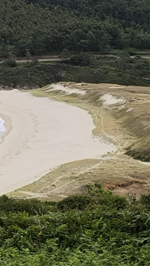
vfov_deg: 17.5
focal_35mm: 121
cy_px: 46
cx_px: -182
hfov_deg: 9.2
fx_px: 855
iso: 50
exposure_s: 1/1250
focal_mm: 6.14
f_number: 1.65
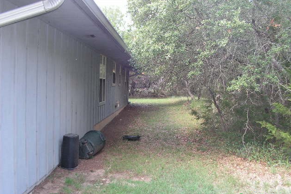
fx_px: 307
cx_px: 144
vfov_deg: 35.0
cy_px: 101
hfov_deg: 50.7
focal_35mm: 38
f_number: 3.2
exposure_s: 1/50
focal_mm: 6
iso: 80
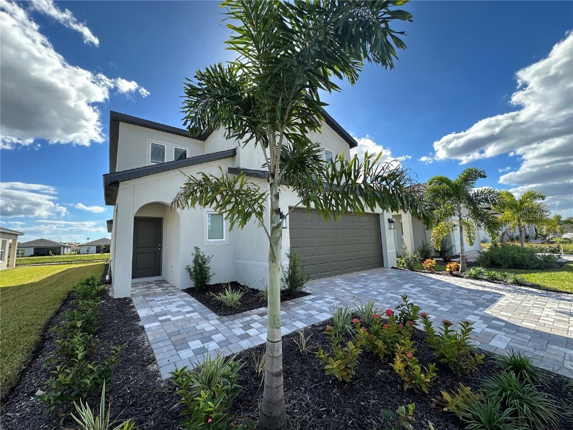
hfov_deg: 102.1
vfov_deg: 85.7
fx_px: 232
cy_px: 215
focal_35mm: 14
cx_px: 286
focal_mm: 2.22
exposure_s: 1/749
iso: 40
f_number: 2.2
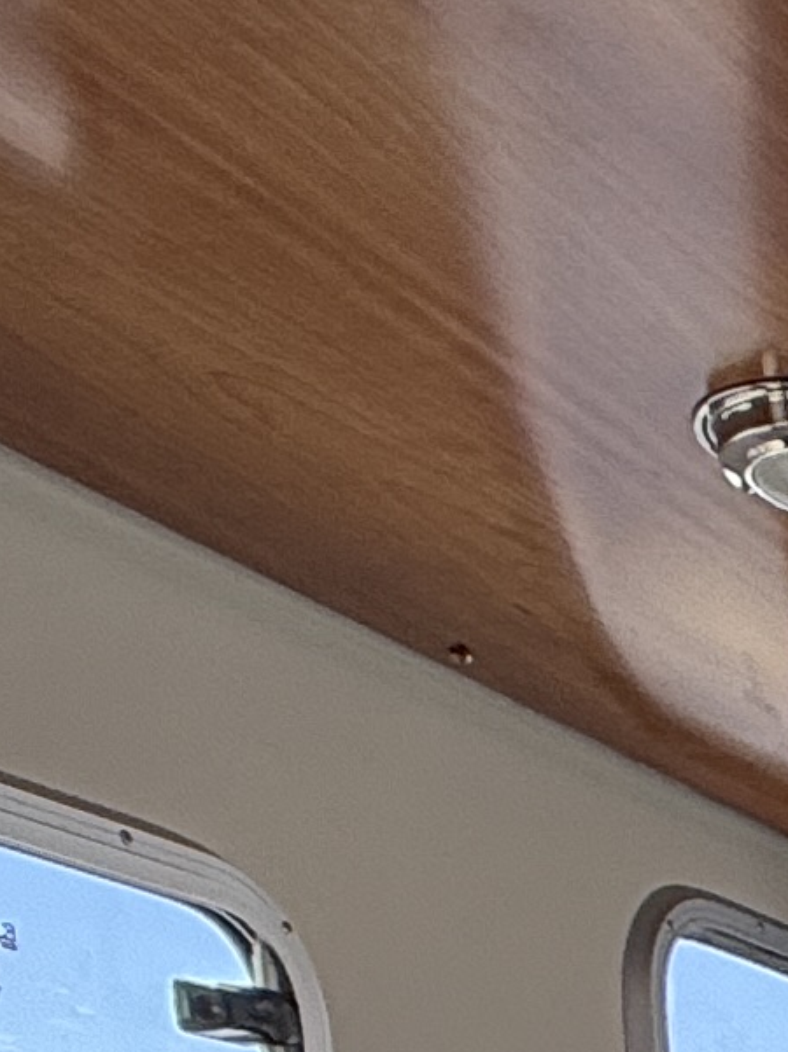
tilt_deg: -11.9
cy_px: 2185
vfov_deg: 15.8
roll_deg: -0.2
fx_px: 2856
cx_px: 2432
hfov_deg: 10.5
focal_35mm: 94
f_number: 2.2
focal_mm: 2.22
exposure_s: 1/186
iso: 64
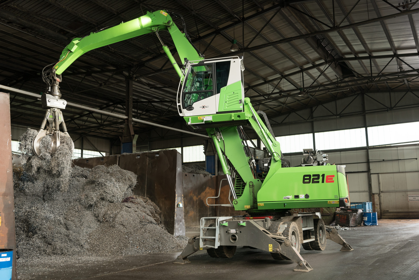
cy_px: 140
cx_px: 210
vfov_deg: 38.9
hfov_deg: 55.8
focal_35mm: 34
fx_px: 396
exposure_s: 1/30
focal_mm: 34
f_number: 6.3
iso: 400
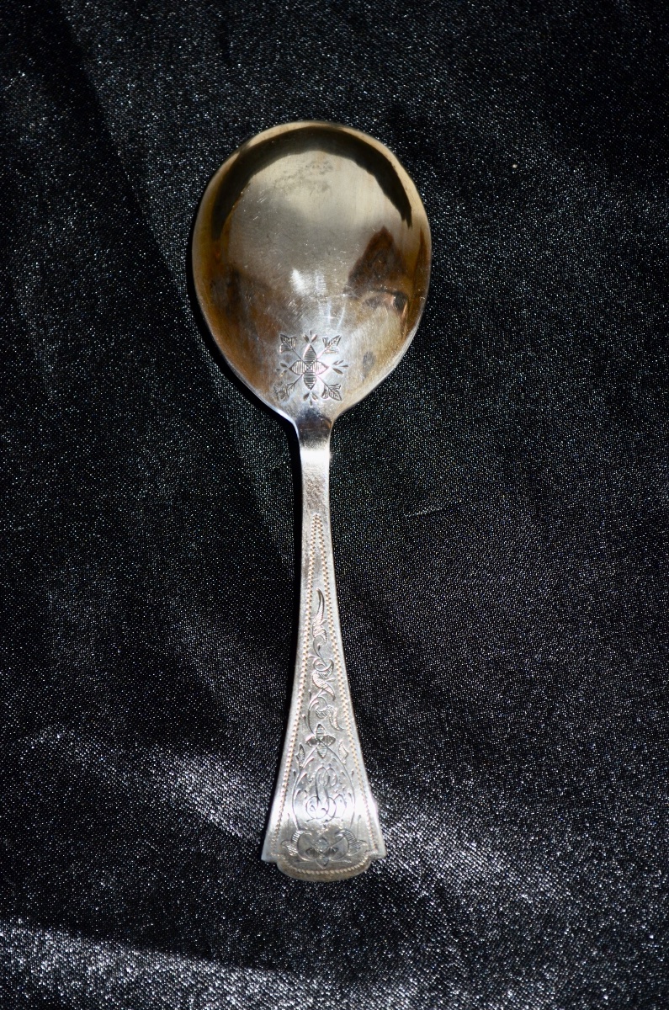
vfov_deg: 24.7
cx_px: 334
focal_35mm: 82
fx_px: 2310
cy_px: 505
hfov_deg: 16.5
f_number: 5.6
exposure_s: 1/30
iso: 200
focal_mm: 55
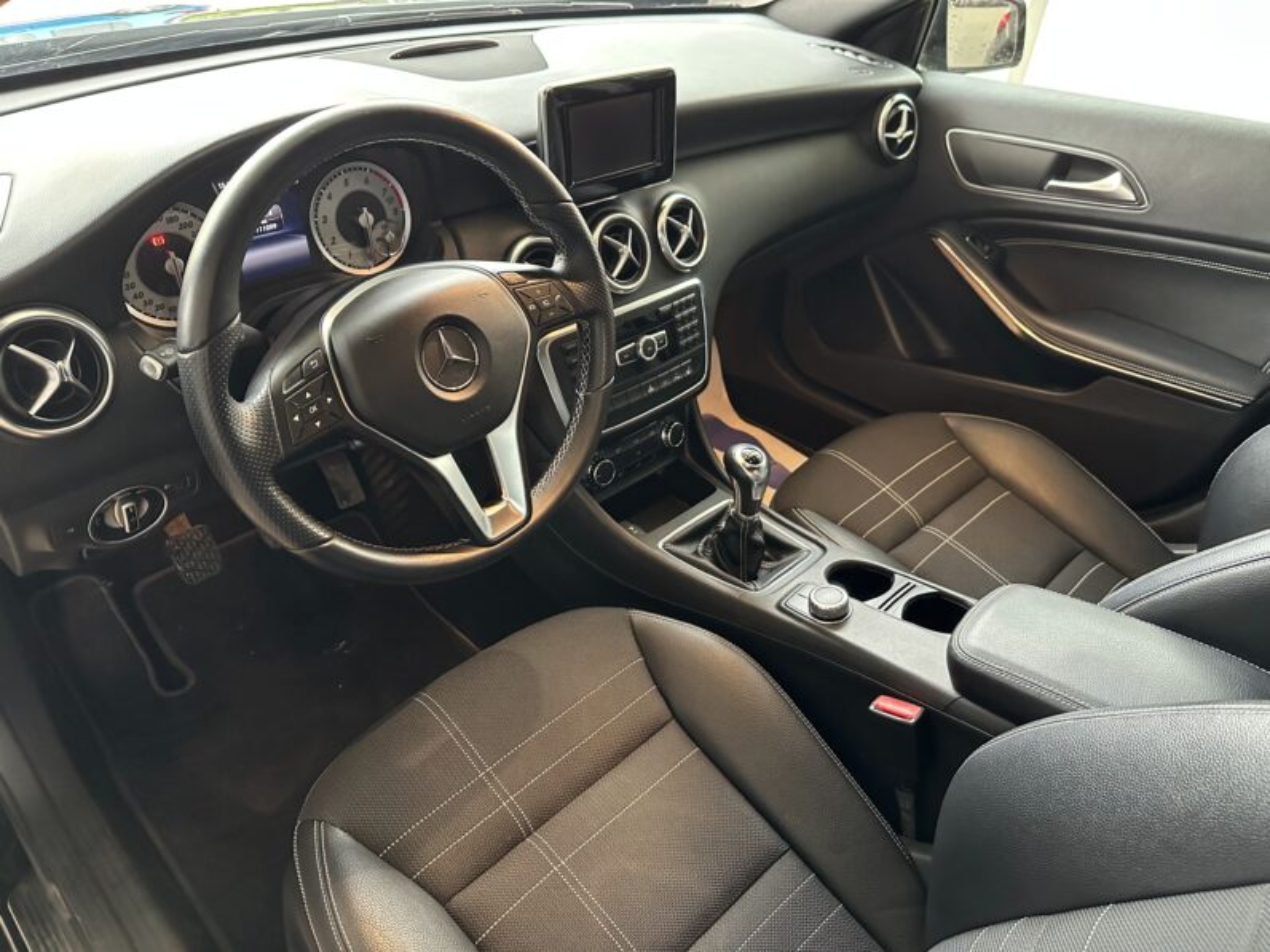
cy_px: 476
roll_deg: -6.0
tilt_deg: -36.2
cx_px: 635
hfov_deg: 71.6
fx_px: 881
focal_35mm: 24
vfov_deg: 56.8
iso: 1000
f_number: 1.78
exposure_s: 1/52
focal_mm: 6.86
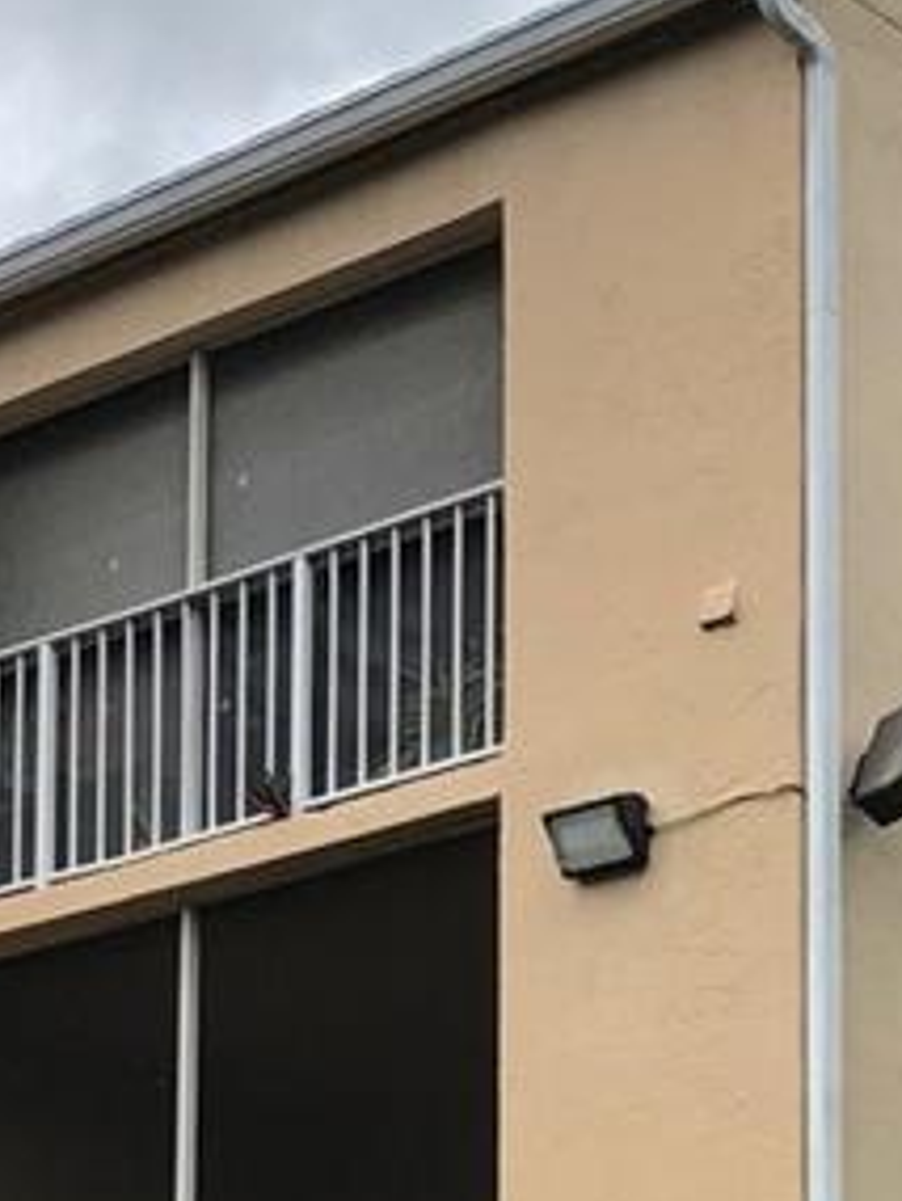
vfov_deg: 16.1
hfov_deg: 12.5
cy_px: 1361
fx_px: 4097
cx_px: 131
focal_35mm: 118
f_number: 1.8
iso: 20
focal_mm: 3.99
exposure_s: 1/592
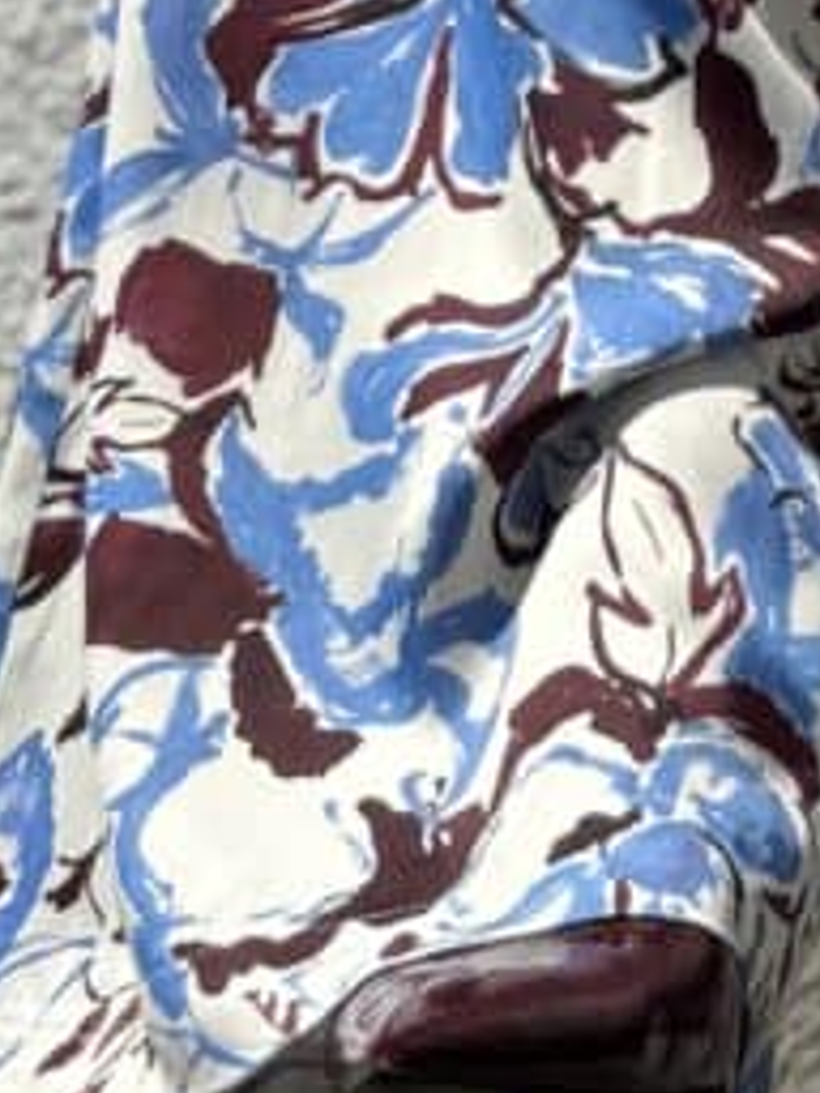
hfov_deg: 10.0
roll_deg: -1.7
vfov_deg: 11.3
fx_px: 4548
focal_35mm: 144
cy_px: -1580
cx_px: 1145
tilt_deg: +32.7
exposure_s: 1/8130
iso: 80
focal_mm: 6.76
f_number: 1.78
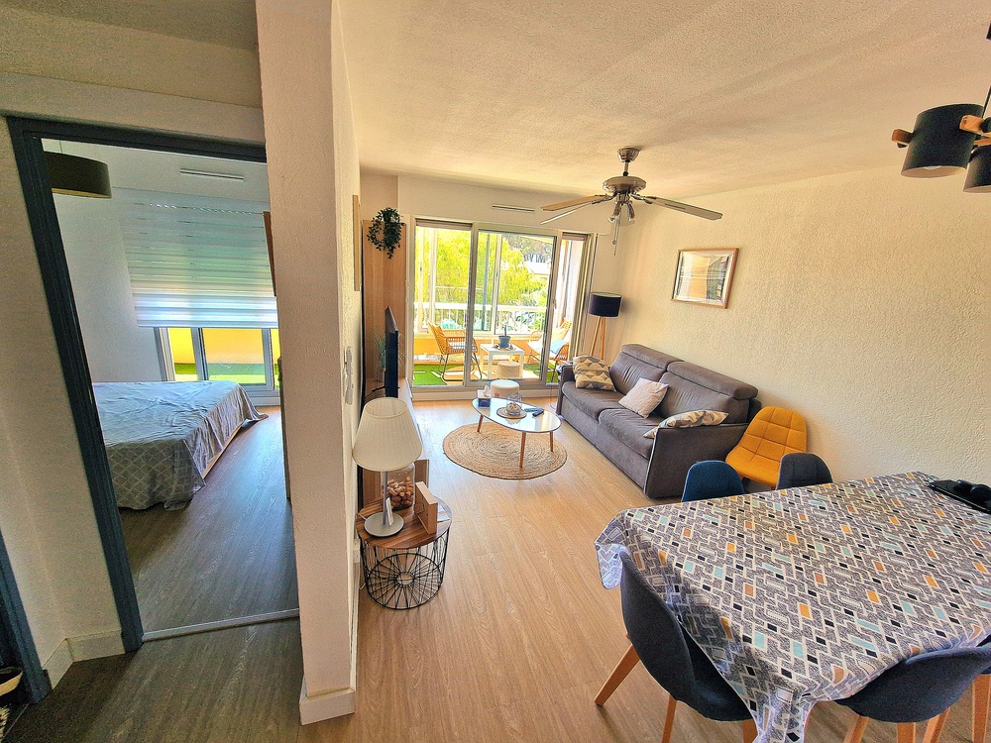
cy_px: 372
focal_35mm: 13
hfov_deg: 106.2
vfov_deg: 89.9
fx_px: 372
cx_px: 496
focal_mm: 2.2
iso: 80
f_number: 2.2
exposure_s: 1/100
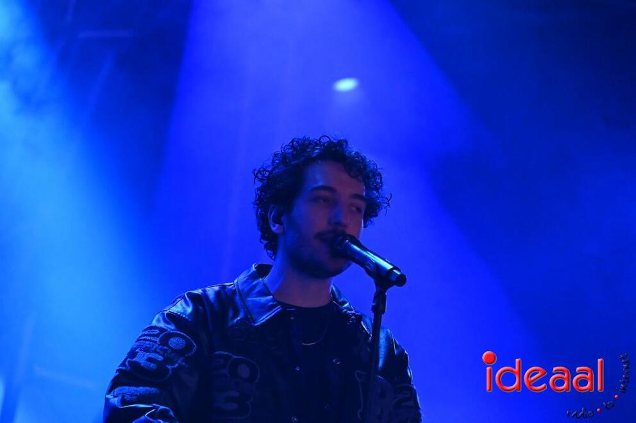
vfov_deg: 6.5
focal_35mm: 210
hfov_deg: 9.8
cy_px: 212
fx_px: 3706
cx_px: 318
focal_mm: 210
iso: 25600
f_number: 5.6
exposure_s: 1/2000
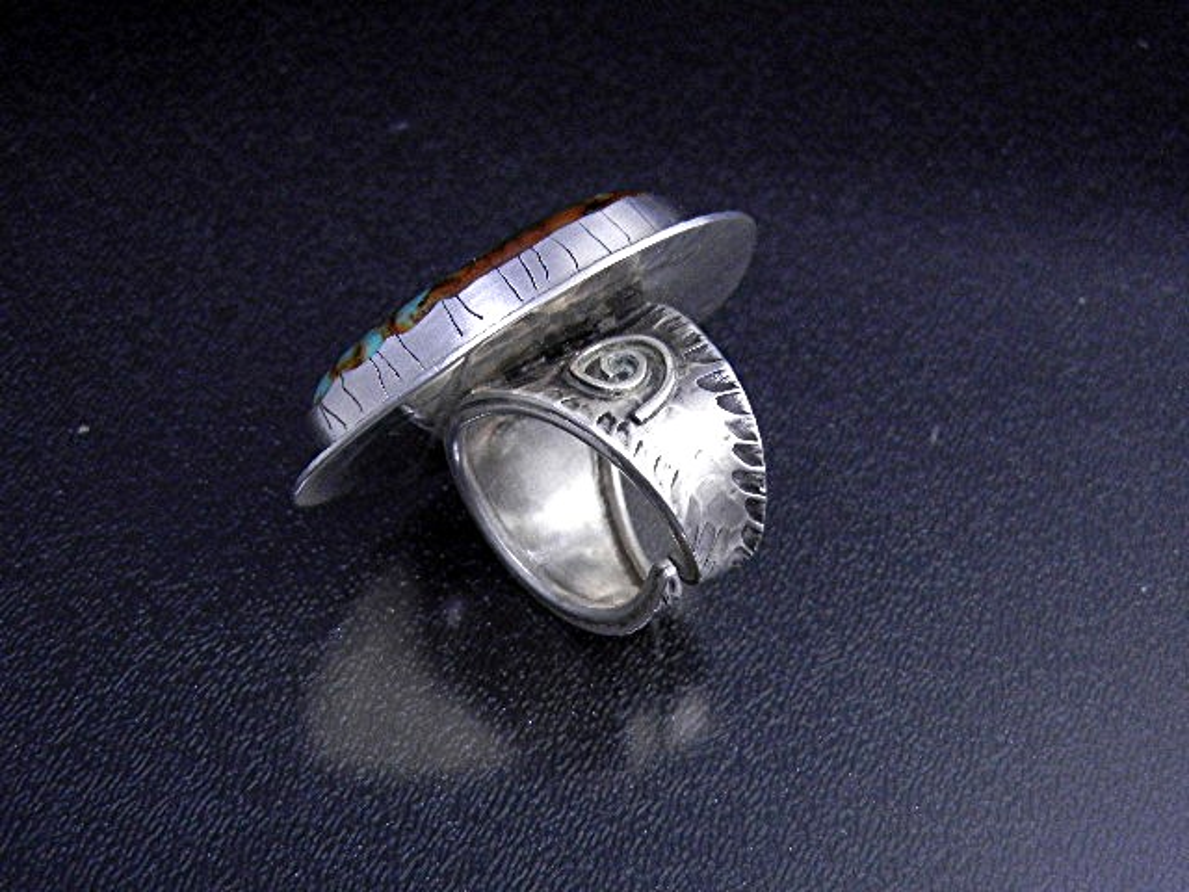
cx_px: 594
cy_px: 446
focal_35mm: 59
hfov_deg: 32.7
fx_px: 2027
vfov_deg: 24.8
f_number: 8
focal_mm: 10.6
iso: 800
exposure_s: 1/30
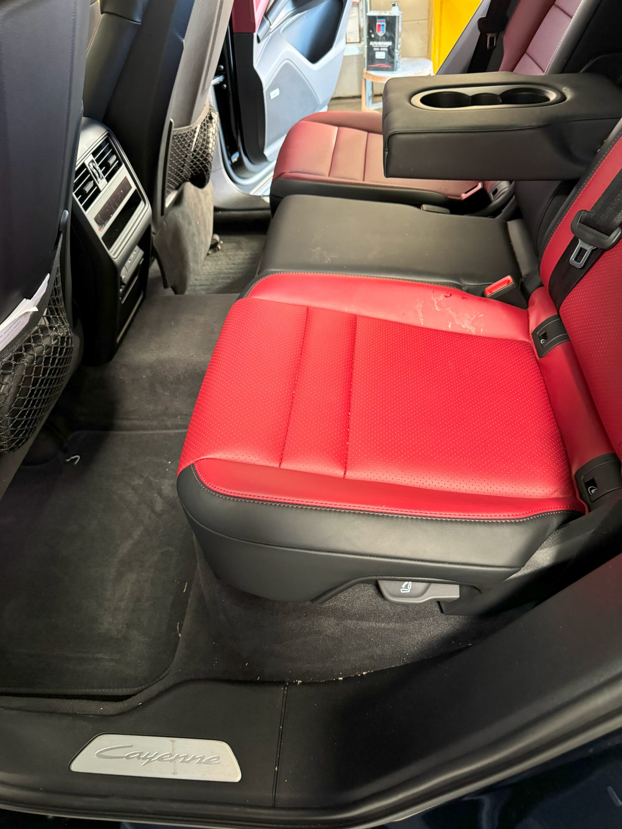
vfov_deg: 71.6
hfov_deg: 56.8
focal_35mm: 24
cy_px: 414
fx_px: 575
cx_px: 311
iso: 800
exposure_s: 1/48
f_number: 1.78
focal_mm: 6.76
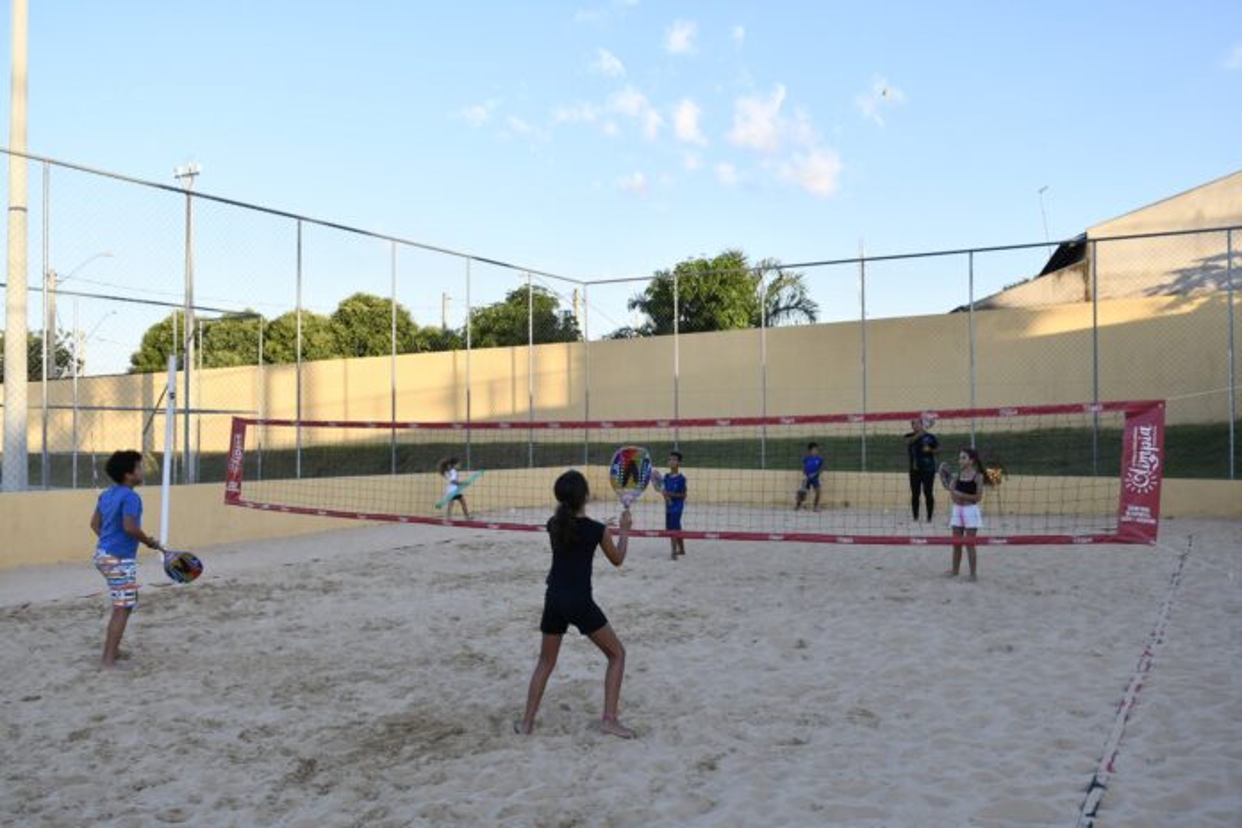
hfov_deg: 61.9
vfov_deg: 43.6
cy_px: 414
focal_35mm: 30
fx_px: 1035
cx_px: 621
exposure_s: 1/320
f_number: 5.6
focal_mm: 20
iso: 320
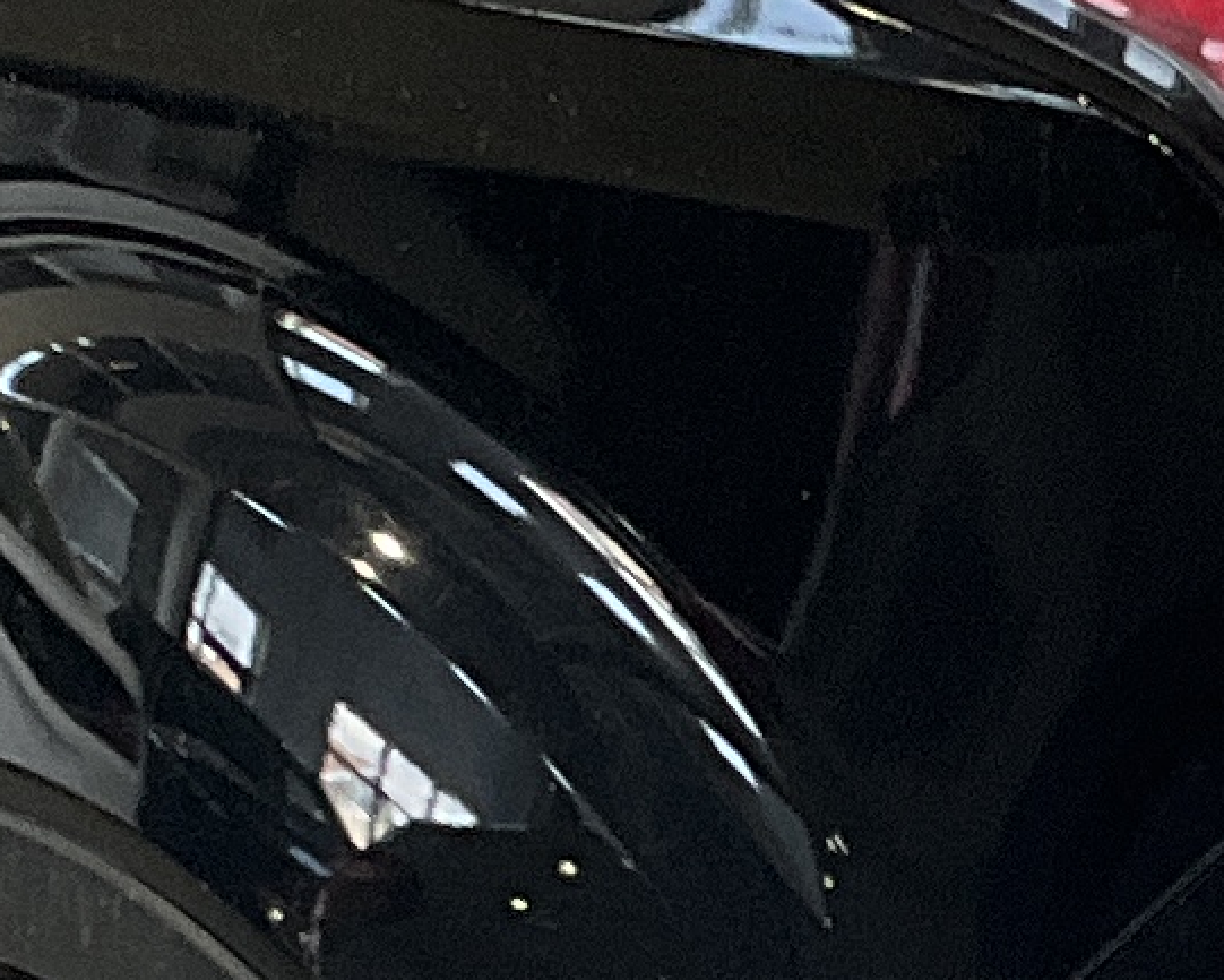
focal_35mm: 211
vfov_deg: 7.3
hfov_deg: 9.0
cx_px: 1441
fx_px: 7645
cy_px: 1030
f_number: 1.8
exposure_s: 1/122
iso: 50
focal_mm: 3
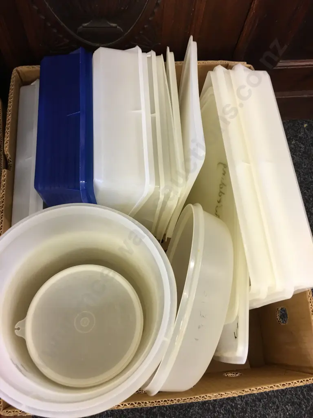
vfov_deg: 61.7
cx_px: 156
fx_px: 350
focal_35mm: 29
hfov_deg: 48.2
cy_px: 209
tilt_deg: -69.9
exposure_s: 1/17
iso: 50
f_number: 2.2
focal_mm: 4.15
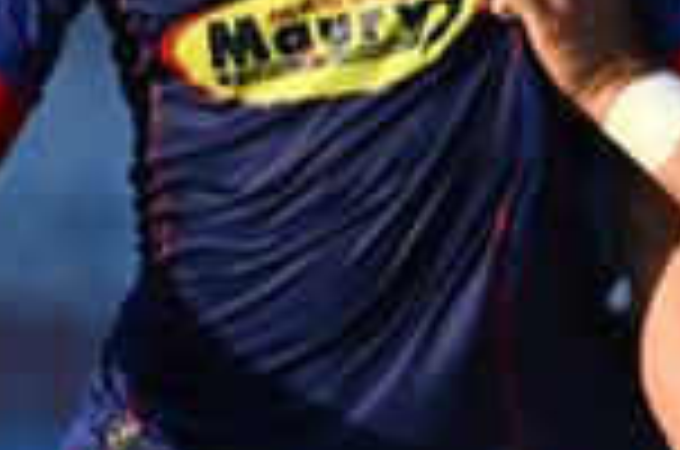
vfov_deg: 0.6
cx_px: 414
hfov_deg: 0.8
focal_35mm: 2444
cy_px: 684
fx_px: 46067
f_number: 4.5
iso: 320
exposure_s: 1/2000
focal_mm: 360
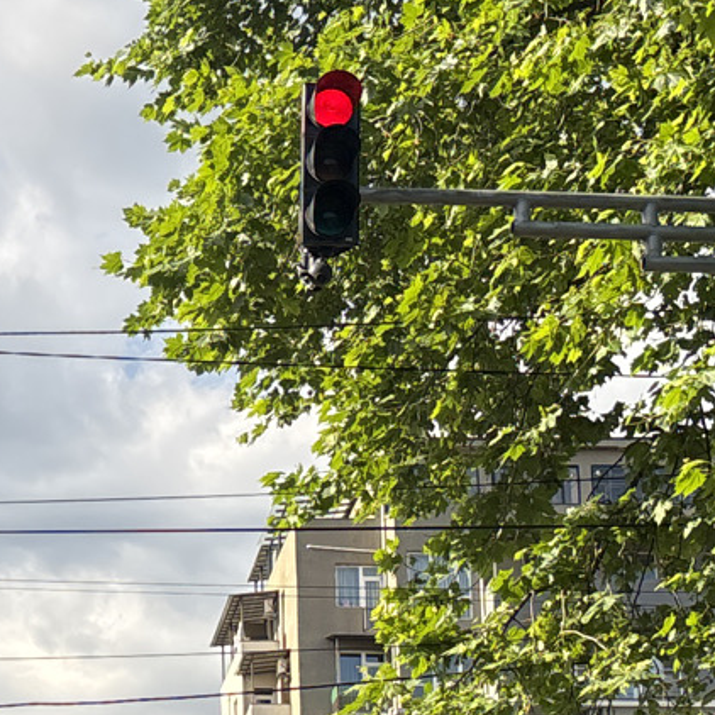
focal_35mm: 109
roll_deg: +0.0
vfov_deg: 15.8
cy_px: 649
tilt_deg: +14.5
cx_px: -66
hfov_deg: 15.6
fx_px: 2547
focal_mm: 5.96
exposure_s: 1/1845
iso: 50
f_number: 1.6
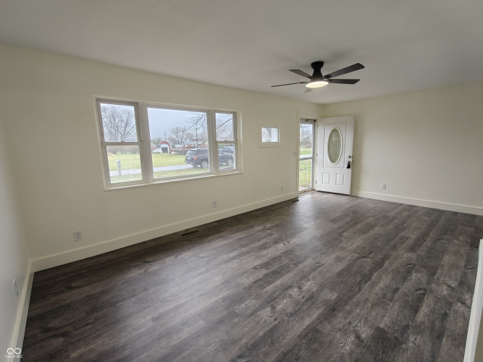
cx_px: 242
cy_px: 181
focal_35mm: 15
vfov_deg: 81.7
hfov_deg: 98.2
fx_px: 209
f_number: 2
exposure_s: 1/120
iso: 125
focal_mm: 2.3
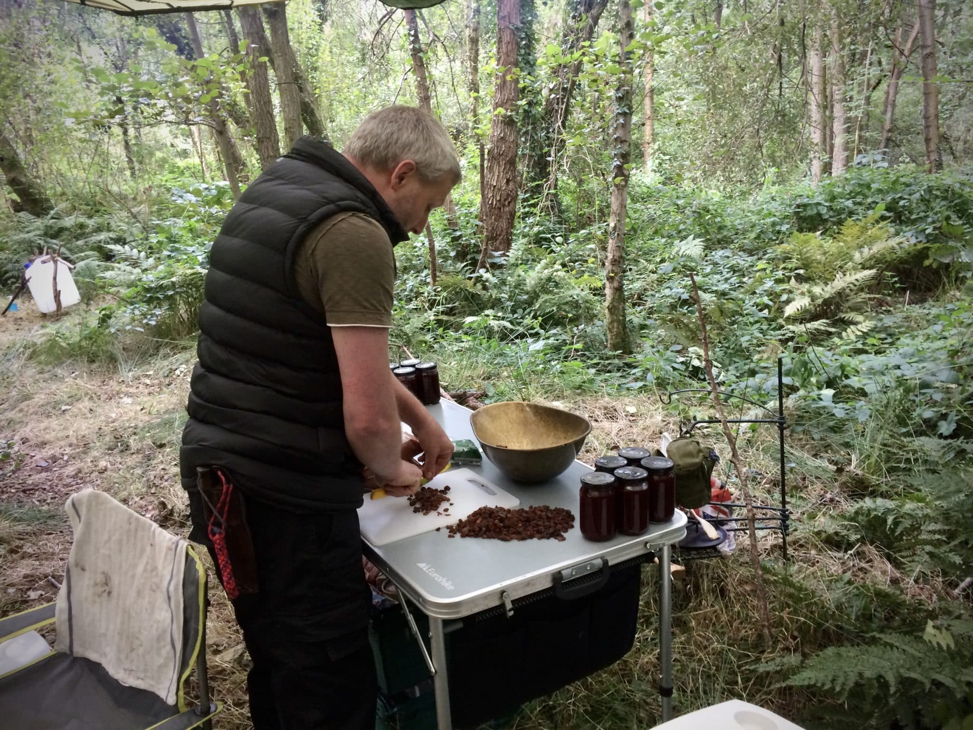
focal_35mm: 29
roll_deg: +1.7
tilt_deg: -12.1
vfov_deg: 48.2
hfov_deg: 61.7
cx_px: 486
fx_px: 815
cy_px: 365
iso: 160
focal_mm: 4.15
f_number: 2.2
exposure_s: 1/33
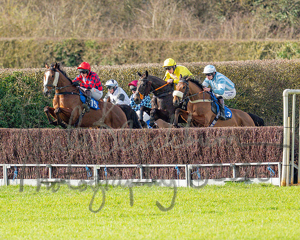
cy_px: 137
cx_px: 126
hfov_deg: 1.7
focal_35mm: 1155
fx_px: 10249
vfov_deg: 1.3
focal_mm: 400
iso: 800
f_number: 4.5
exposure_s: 1/2500
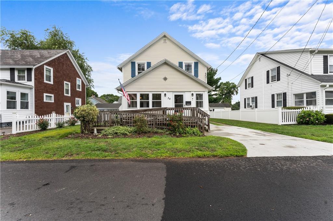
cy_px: 110
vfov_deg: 81.1
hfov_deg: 104.3
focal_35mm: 14
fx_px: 129
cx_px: 166
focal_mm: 14
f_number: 9
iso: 200
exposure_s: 1/60
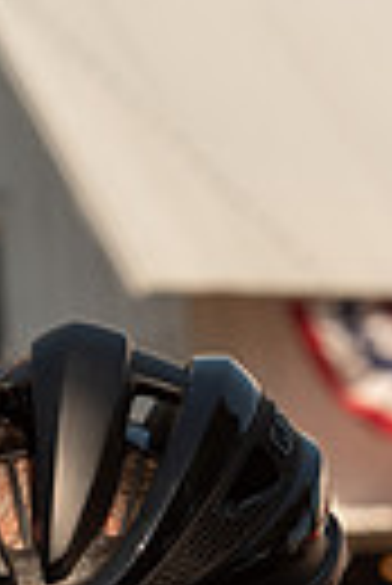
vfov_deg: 9.6
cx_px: 77
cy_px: 436
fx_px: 3486
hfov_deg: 6.4
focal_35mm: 214
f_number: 5.6
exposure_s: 1/1000
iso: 200
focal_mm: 62
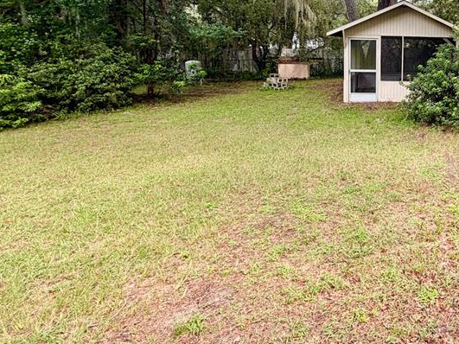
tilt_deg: -5.0
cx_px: 433
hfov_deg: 54.6
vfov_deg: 48.9
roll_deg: -1.5
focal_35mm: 27
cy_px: 78
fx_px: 358
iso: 40
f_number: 2.2
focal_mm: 2.22
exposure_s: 1/202
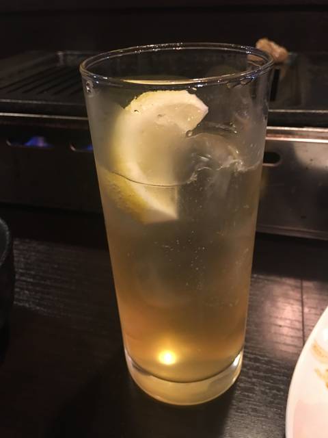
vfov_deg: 61.7
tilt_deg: -31.3
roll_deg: +2.5
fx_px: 366
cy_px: 219
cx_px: 164
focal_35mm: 29
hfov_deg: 48.2
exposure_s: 1/10
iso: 100
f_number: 2.2
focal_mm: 4.15
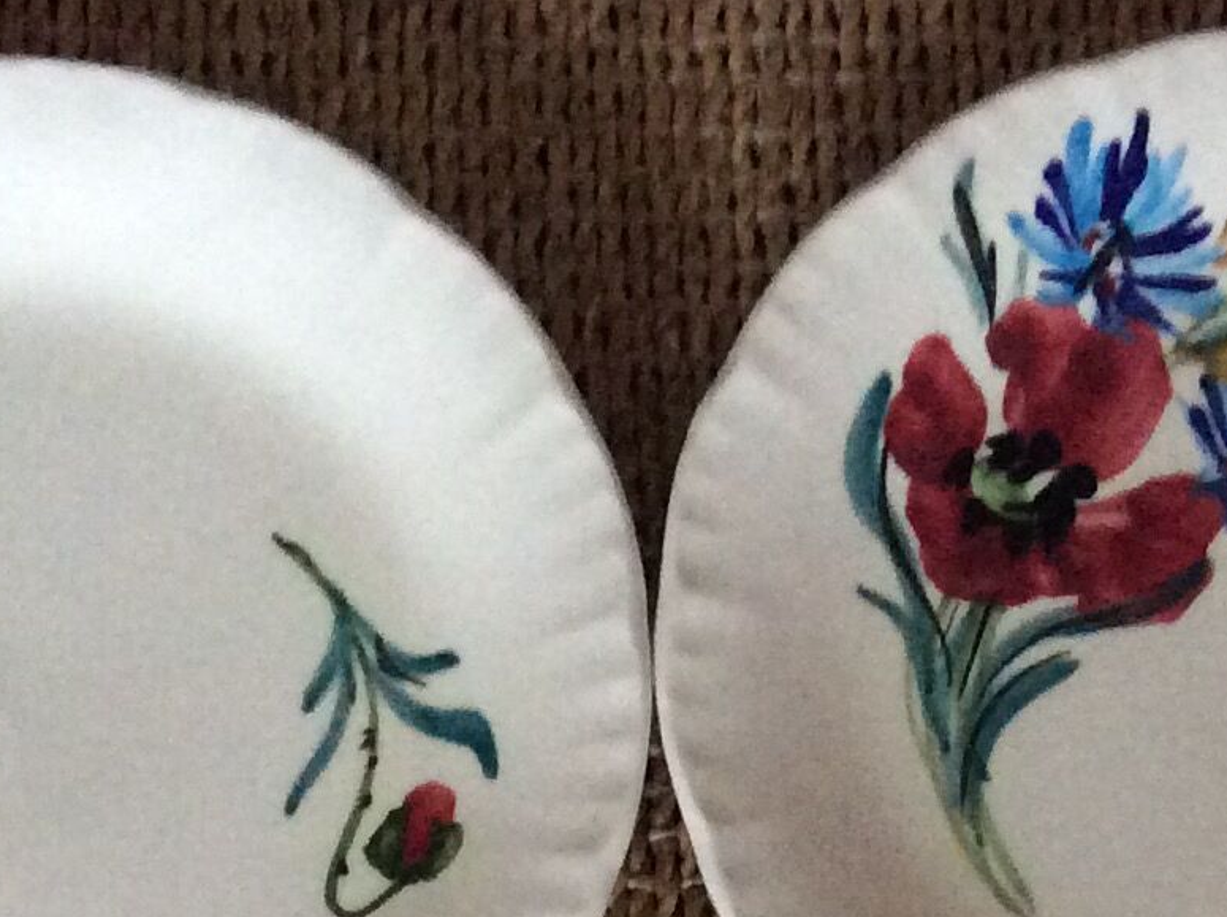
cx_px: 668
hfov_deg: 18.4
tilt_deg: -78.1
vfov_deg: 12.9
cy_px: 1467
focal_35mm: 107
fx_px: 3787
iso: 250
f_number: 2.4
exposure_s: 1/25
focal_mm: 3.3
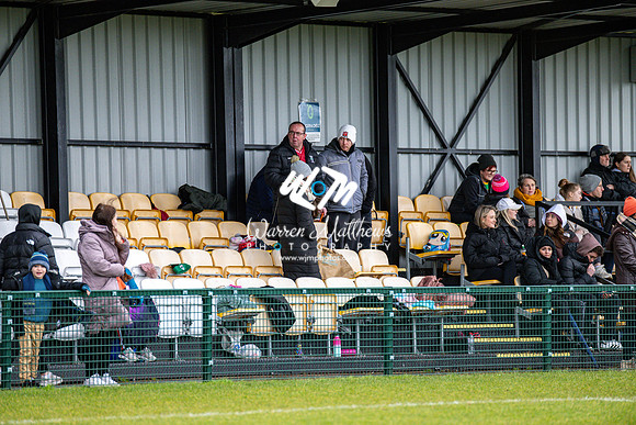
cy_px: 212
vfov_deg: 4.6
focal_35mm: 300
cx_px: 318
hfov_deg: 6.9
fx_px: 5301
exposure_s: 1/400
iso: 1250
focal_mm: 300
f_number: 2.8
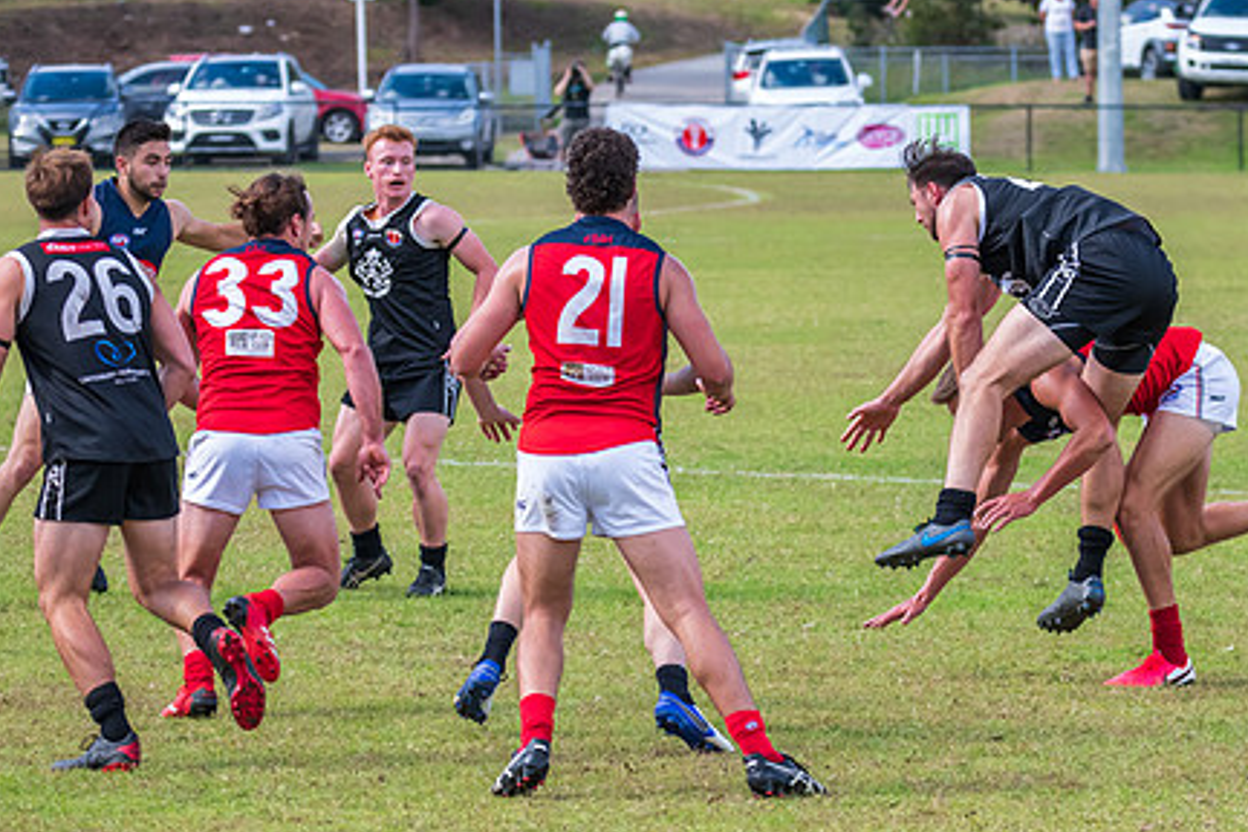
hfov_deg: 7.5
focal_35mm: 276
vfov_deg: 5.0
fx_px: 9567
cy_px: 362
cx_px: 976
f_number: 7.1
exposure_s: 1/1600
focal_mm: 150
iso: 1250
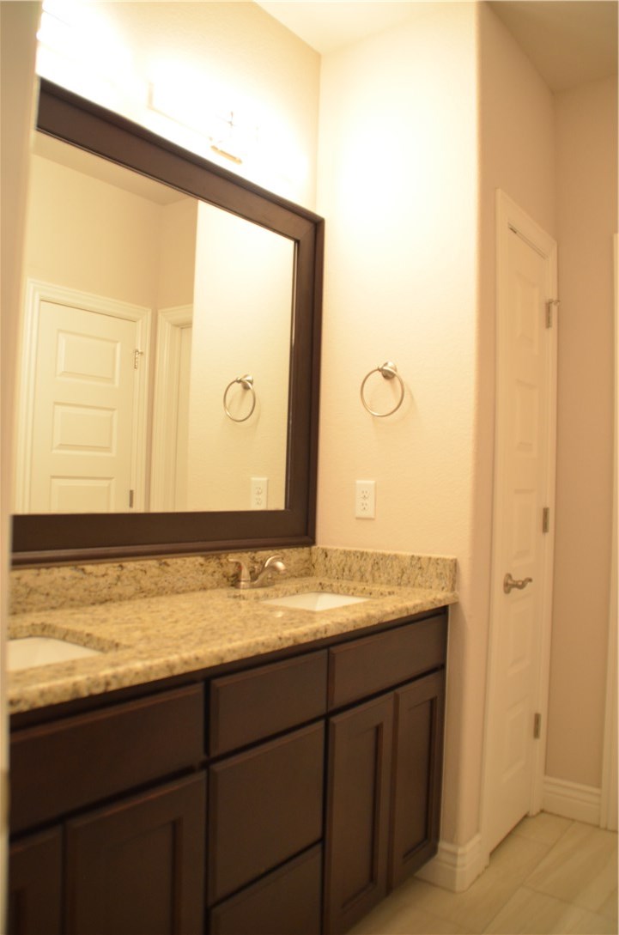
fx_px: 700
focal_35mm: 27
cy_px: 468
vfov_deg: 67.5
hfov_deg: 47.7
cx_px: 310
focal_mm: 18
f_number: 3.5
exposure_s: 1/50
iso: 800
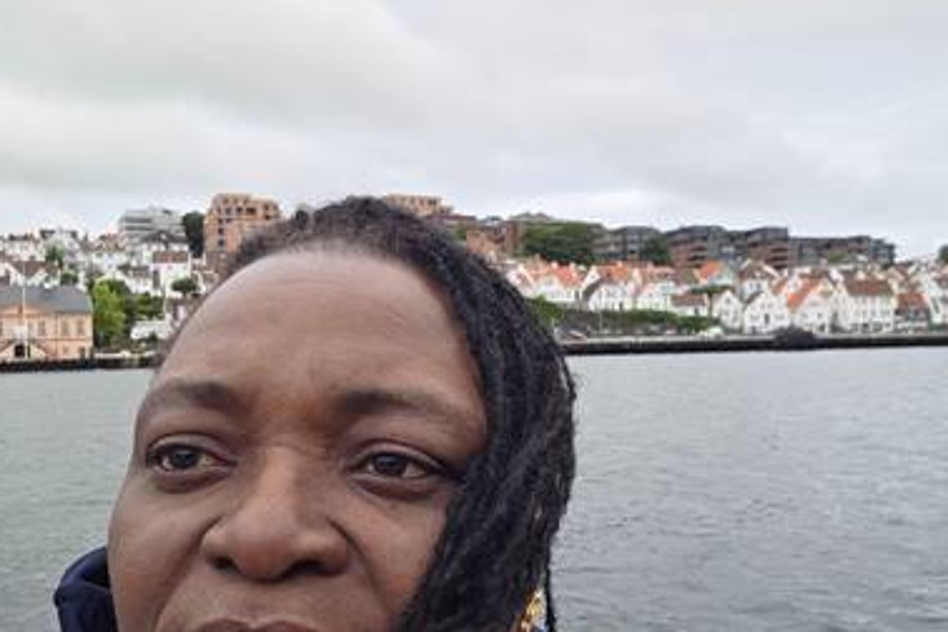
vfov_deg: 39.8
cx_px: 507
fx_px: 869
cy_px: 384
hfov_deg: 57.2
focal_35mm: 33
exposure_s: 1/192
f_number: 2.2
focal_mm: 3.3
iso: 25
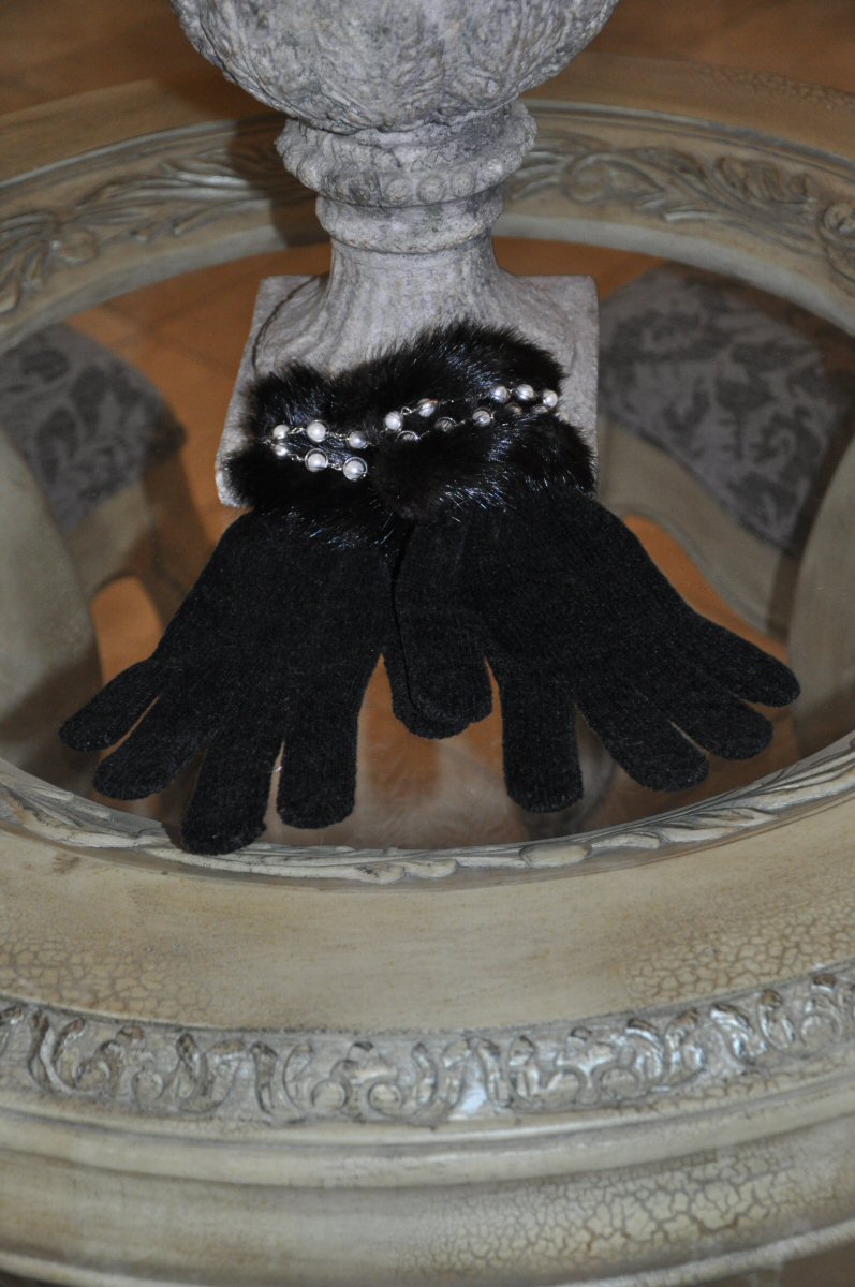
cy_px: 644
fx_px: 2411
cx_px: 428
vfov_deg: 29.9
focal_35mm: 68
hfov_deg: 20.1
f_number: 4.8
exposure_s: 1/60
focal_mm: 45
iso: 800
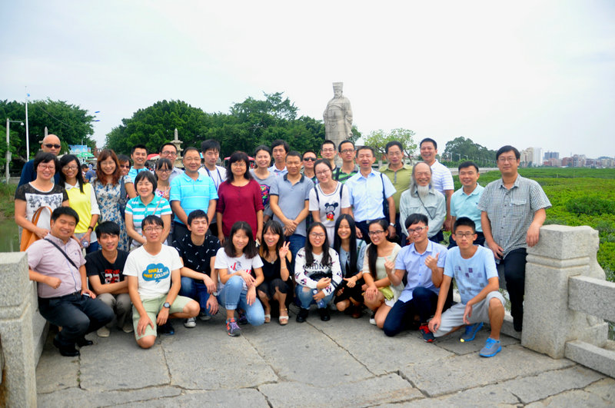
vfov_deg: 47.8
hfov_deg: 67.5
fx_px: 461
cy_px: 204
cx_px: 308
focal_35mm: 27
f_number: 5.6
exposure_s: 1/1600
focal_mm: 18
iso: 400
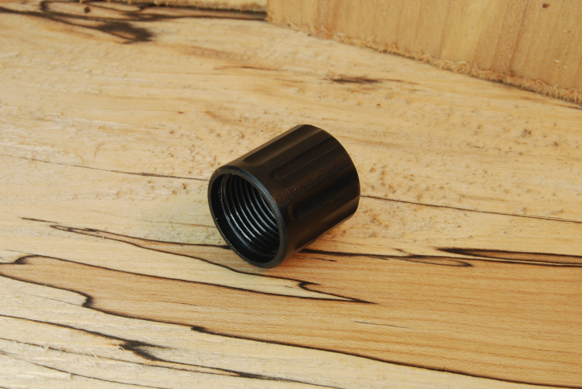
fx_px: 1335
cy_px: 194
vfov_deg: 16.6
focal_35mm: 82
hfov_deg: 24.6
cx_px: 291
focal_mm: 55
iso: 200
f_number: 22
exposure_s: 1/10
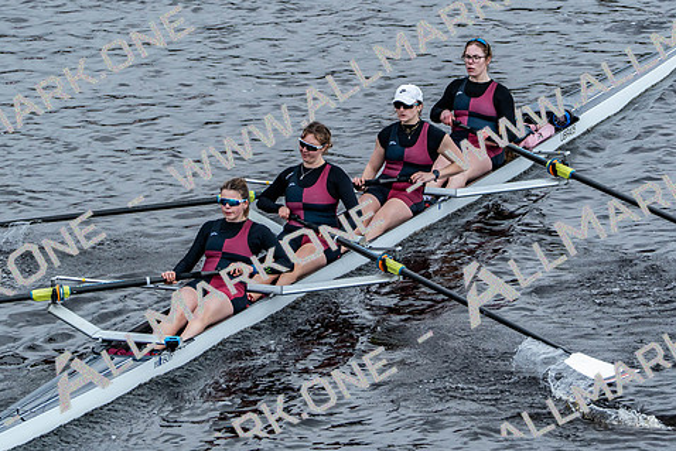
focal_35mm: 439
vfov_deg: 3.1
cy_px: 194
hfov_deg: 4.7
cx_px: 342
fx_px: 8245
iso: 1600
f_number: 6.3
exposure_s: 1/1000
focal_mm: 362
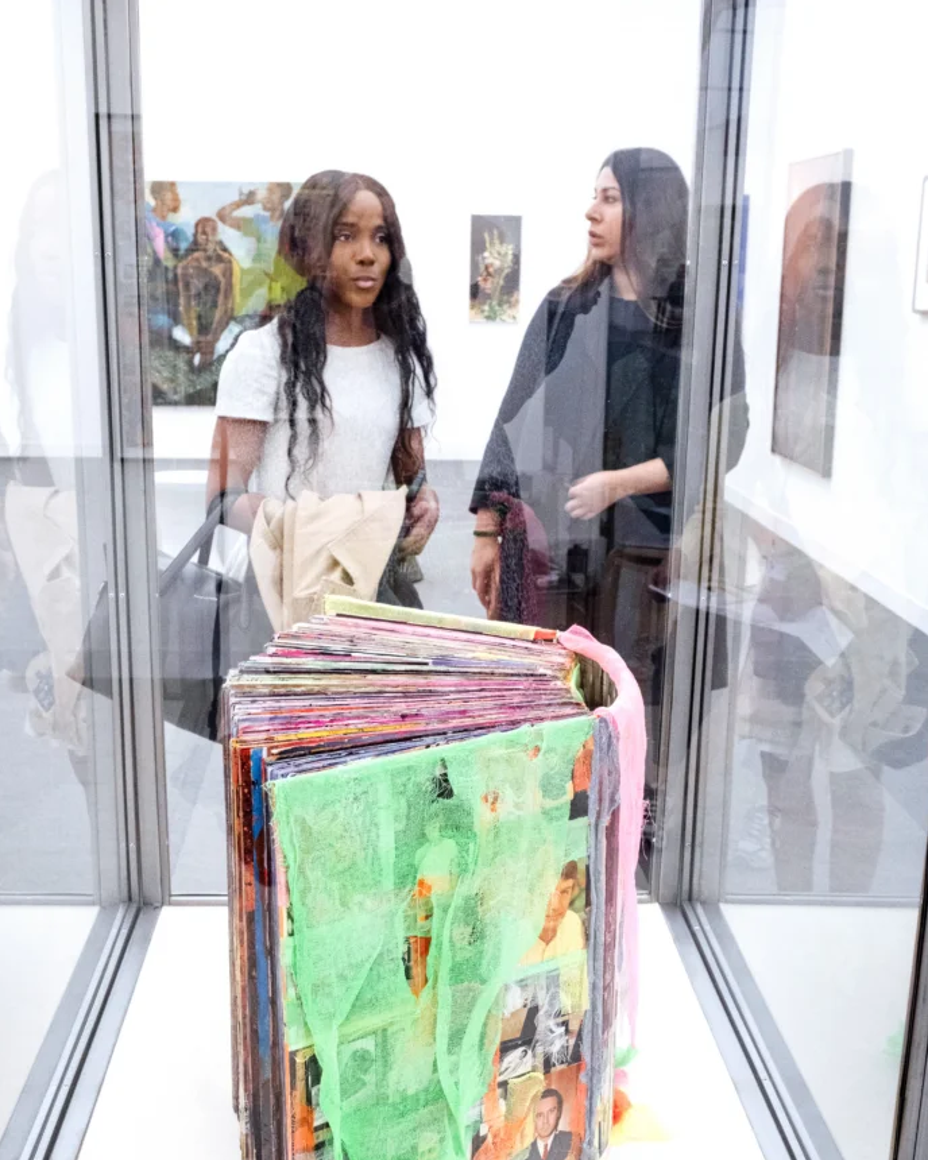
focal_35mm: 42
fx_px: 1442
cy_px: 736
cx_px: 446
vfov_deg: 43.4
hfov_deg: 35.7
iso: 1600
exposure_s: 1/250
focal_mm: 23
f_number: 9
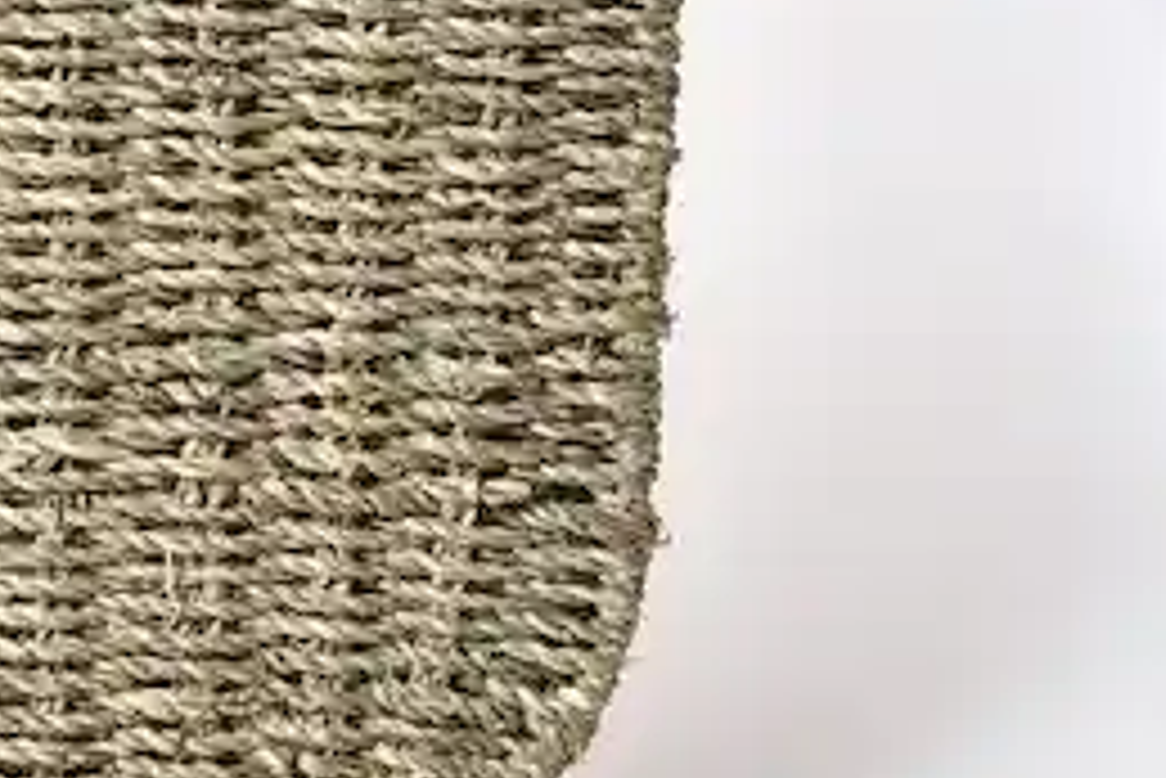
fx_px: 7259
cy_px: -288
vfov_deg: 6.1
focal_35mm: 224
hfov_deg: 8.8
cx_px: -846
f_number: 9
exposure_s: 1/125
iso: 320
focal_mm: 58
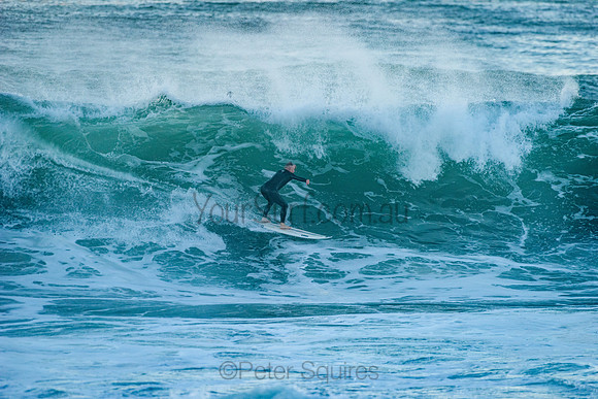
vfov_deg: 2.8
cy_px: 200
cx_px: 299
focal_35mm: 500
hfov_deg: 4.1
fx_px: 8307
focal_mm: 500
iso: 560
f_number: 5.6
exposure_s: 1/1600
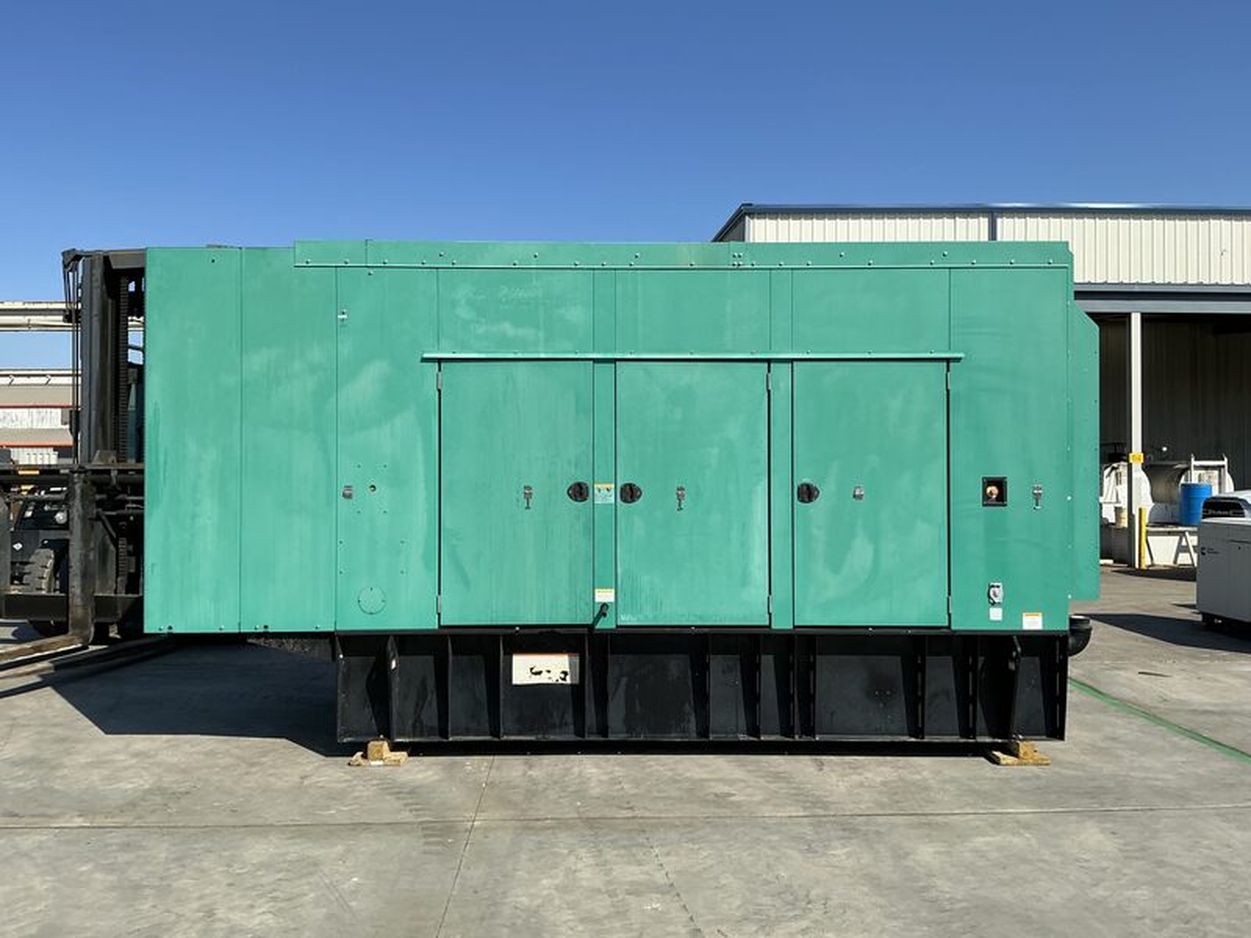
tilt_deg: +0.1
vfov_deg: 49.7
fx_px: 1012
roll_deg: +0.7
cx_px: 626
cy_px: 469
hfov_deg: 63.4
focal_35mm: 28
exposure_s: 1/2427
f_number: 1.8
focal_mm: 3
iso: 25
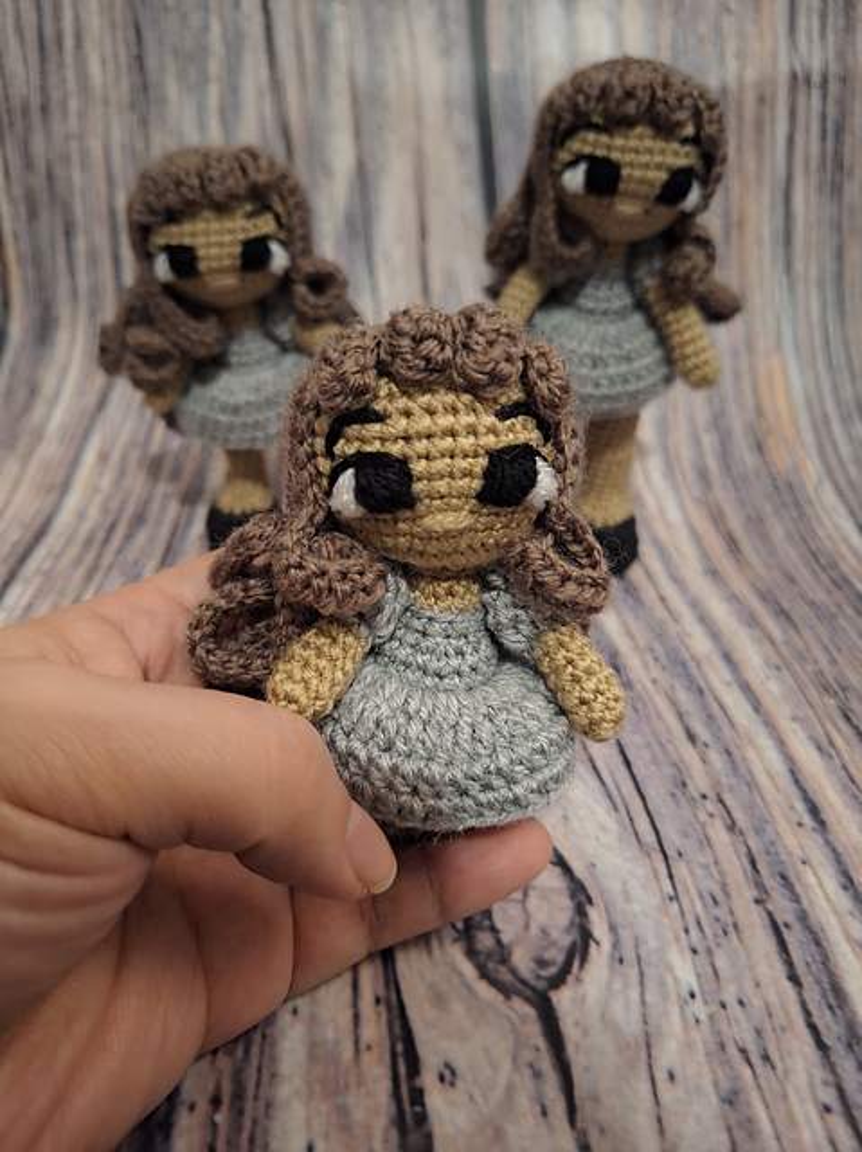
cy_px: 576
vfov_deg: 74.0
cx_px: 431
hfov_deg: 58.8
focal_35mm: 23
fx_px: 765
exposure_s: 1/20
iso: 1000
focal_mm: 5.54
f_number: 1.8
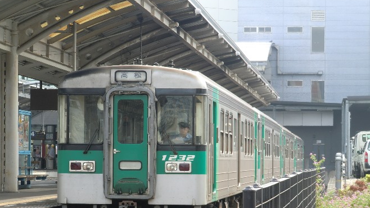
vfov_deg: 7.4
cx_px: 157
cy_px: 152
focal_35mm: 163
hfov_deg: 13.2
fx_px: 1599
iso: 64
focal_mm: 22
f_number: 5.2
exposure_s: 1/80
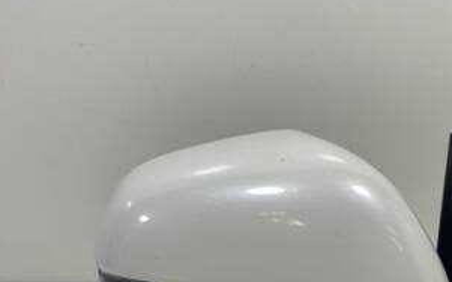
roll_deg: -2.1
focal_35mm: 44
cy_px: 254
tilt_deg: -13.7
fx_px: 542
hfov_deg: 44.7
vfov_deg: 28.1
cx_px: 299
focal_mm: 4.2
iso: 40
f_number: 1.6
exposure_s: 1/100
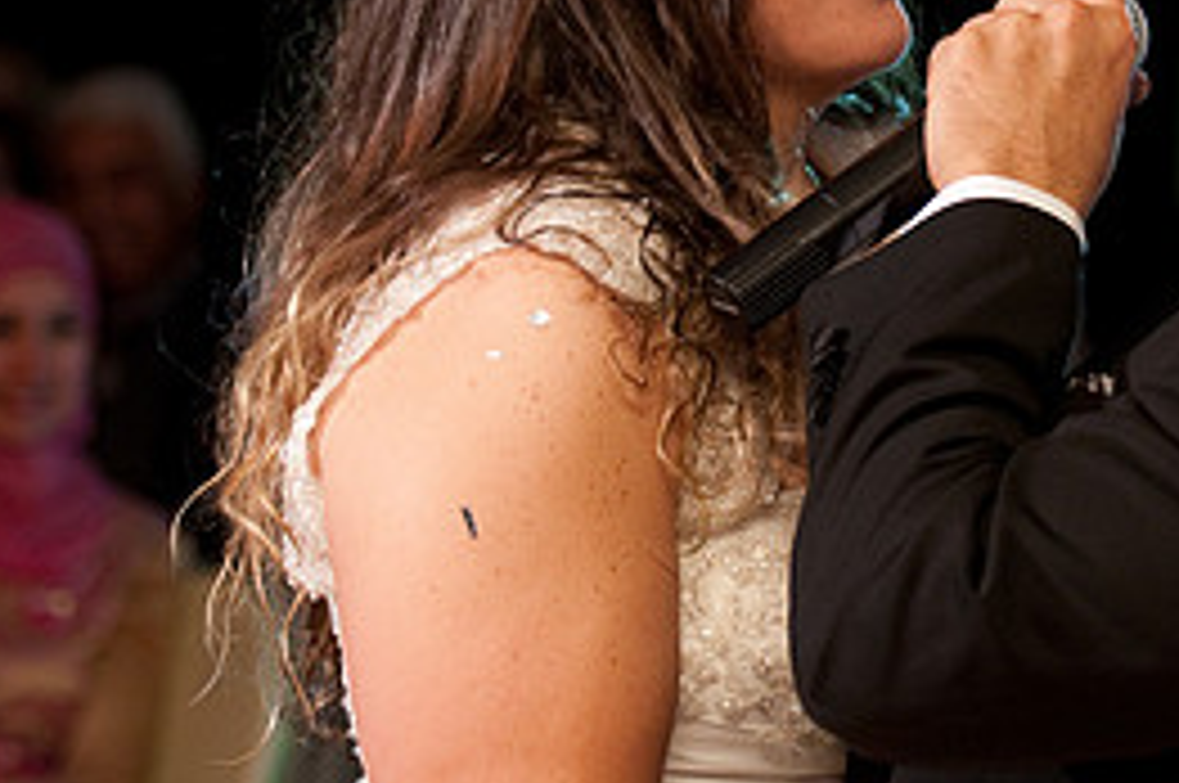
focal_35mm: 232
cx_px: 954
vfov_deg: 5.9
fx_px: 7588
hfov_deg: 8.9
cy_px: 173
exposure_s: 1/60
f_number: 2.8
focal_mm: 70
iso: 500
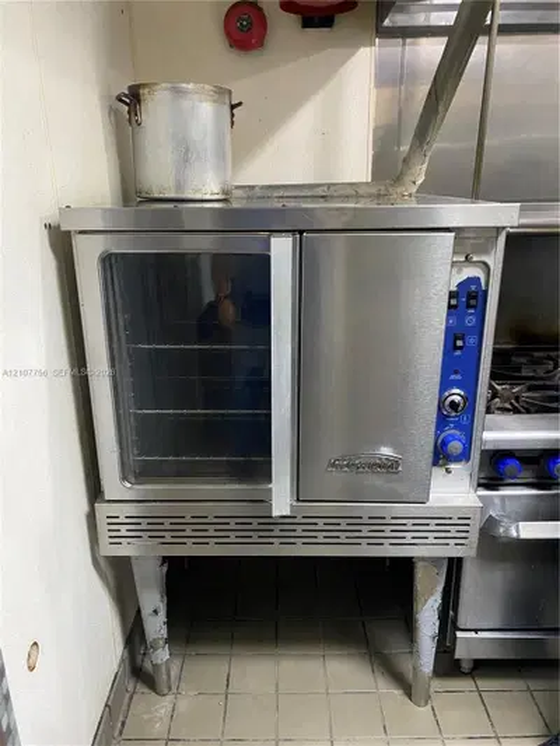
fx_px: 561
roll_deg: -0.1
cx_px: 280
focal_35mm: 26
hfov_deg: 53.1
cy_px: 373
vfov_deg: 67.3
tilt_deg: -20.1
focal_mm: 4.25
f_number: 1.8
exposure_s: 1/60
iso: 400
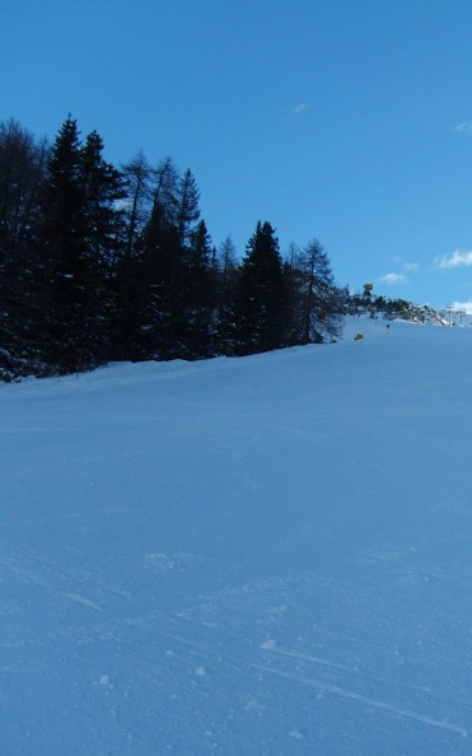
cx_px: 495
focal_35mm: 50
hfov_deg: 24.4
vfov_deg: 40.3
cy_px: 378
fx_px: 1030
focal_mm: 5.8
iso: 50
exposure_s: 1/1000
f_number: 2.8
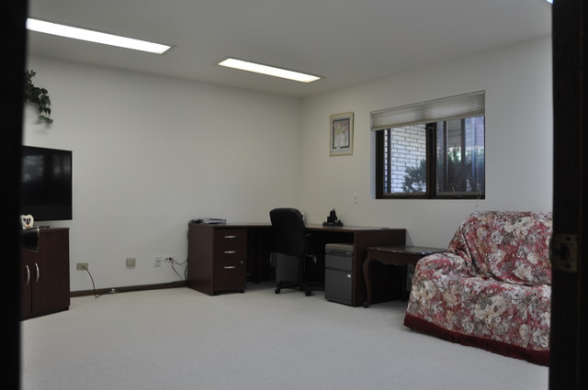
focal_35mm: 27
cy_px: 195
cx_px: 294
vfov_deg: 47.8
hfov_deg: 67.4
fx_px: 440
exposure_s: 1/30
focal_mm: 18
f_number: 5.6
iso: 360
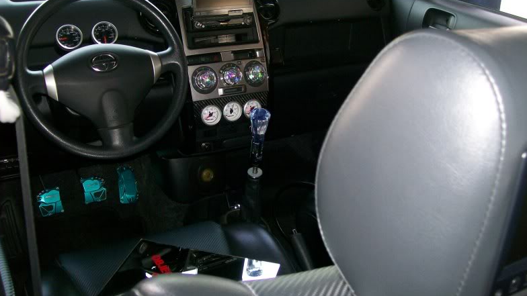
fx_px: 559
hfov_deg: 50.5
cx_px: 264
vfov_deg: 29.7
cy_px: 150
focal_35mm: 40
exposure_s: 1/64
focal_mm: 6
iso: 140
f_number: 2.7
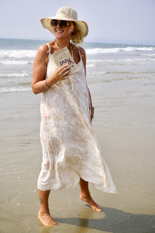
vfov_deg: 35.9
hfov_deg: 24.4
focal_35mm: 56
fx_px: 358
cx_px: 78
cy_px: 116
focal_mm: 37
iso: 100
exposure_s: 1/800
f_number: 5.6
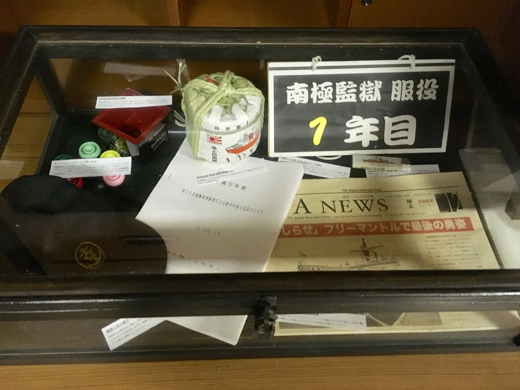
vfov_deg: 48.2
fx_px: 436
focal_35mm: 29
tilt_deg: -54.4
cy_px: 195
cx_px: 260
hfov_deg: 61.7
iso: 250
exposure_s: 1/15
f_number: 2.2
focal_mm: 4.15
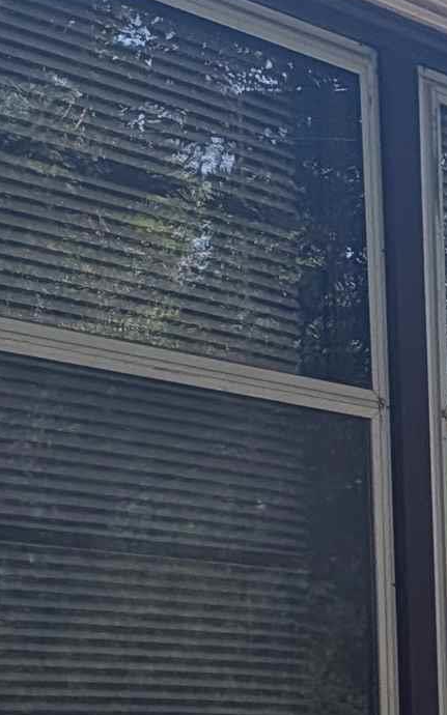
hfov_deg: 9.1
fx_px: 2203
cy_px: 904
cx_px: 1368
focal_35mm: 113
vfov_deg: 17.4
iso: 16
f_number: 1.68
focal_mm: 6.9
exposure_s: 1/636
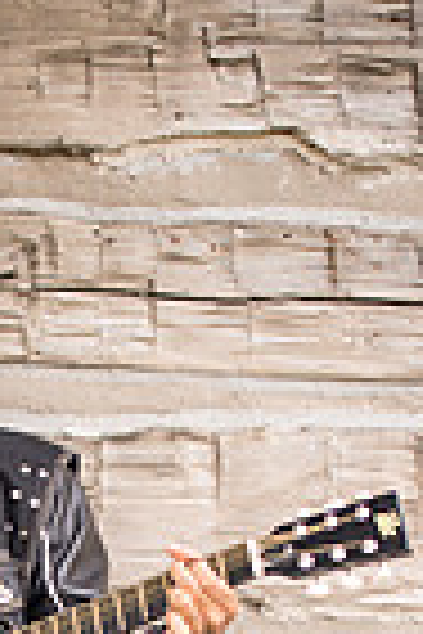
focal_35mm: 224
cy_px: 854
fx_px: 3948
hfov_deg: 6.1
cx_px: -32
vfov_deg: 9.0
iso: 200
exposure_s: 1/40
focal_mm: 70
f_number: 2.8
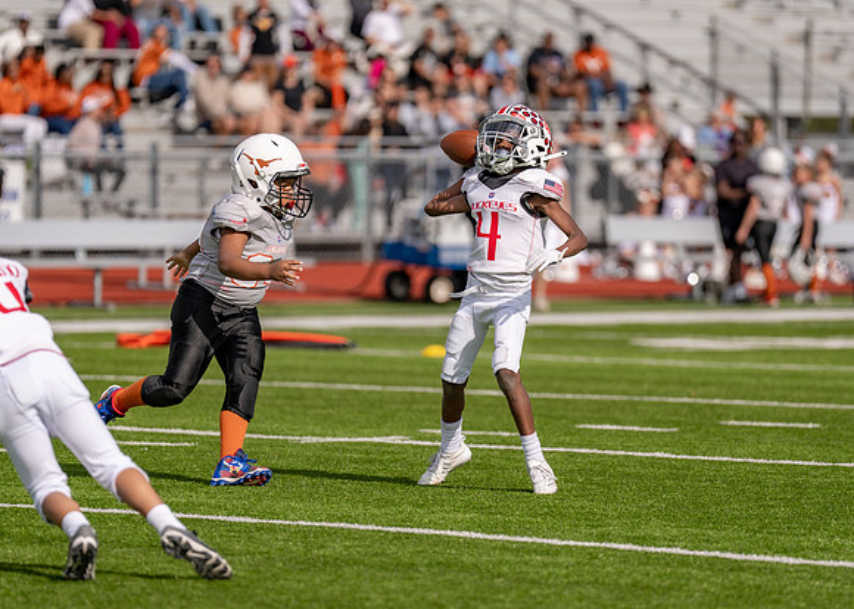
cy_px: 305
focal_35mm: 277
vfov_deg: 5.2
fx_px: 6708
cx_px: 483
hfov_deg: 7.3
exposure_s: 1/6400
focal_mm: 200
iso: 160
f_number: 2.8
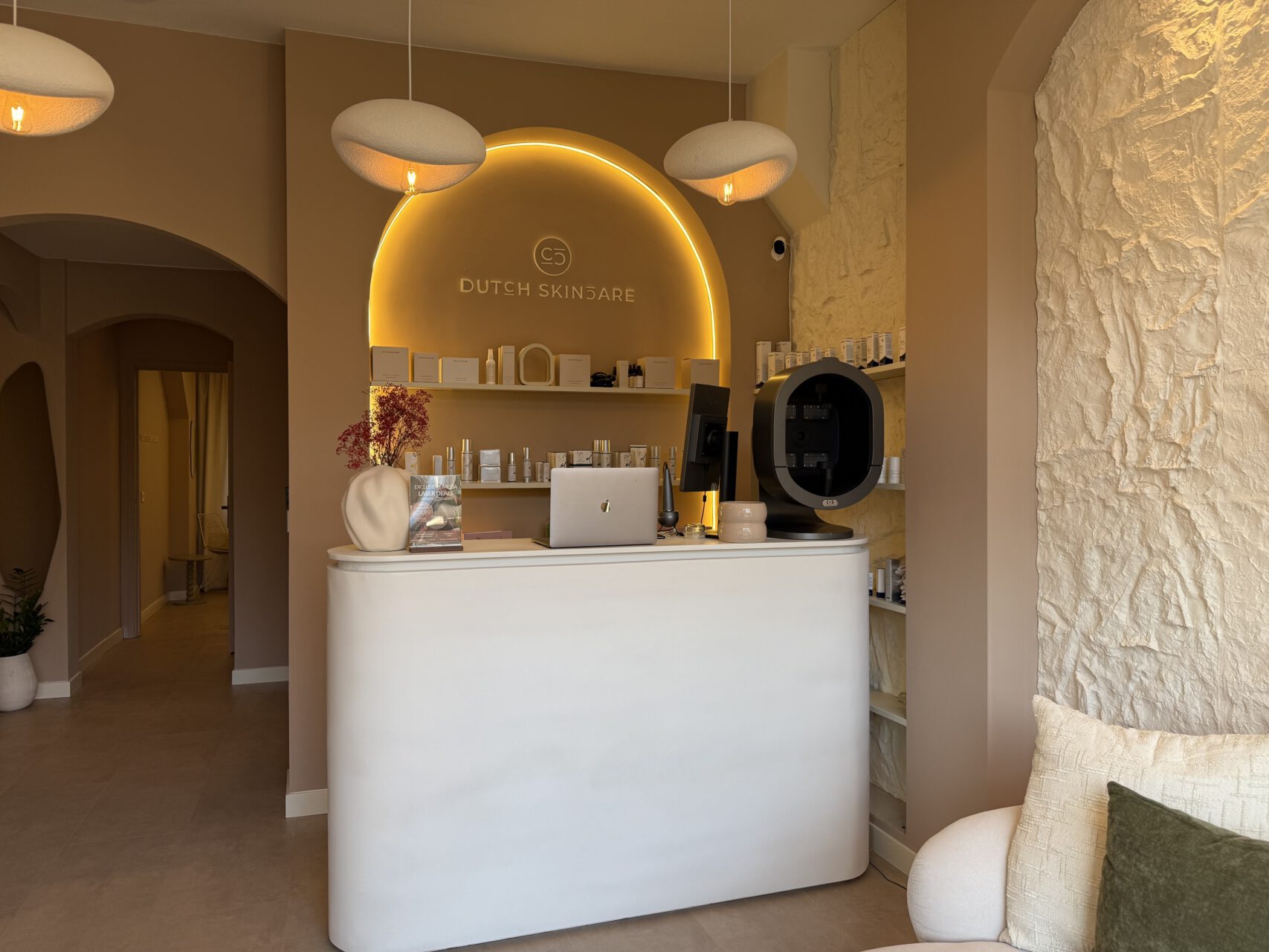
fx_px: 880
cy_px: 476
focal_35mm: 24
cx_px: 634
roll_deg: +1.9
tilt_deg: +0.9
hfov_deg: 71.6
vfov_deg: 56.8
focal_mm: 6.76
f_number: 1.78
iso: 80
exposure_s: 1/130
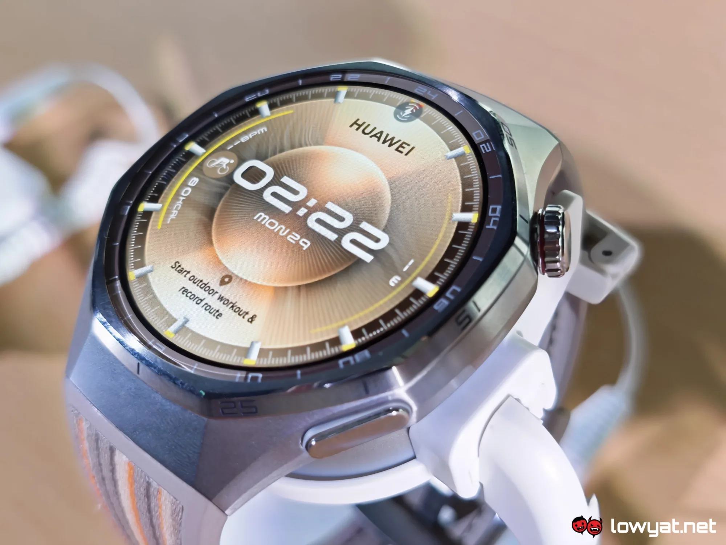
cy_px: 272
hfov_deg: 41.2
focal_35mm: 46
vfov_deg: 31.5
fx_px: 965
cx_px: 363
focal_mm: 5.4
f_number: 1.6
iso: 80
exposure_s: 1/50
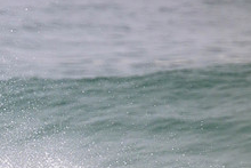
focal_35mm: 2108
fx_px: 14707
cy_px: 199
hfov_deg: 1.0
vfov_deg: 0.7
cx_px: -72
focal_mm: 800
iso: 1400
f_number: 11
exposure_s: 1/2000
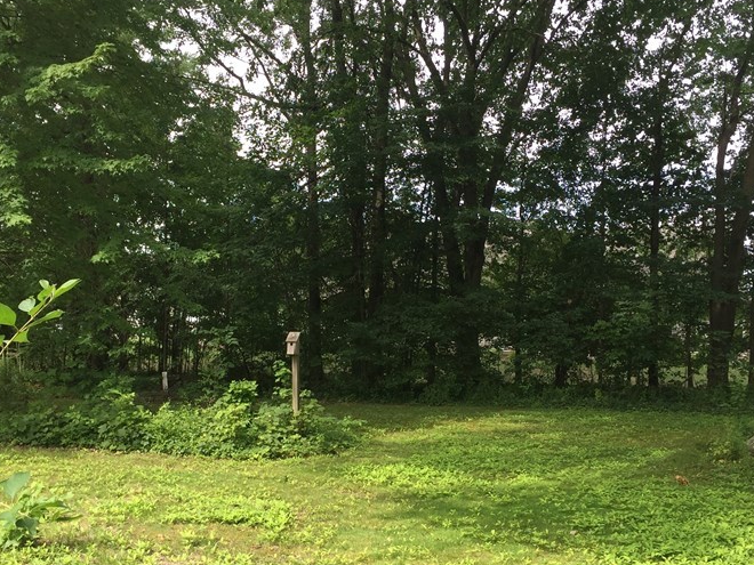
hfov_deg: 42.0
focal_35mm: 45
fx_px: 980
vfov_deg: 32.1
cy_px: 348
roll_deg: -2.0
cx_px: 347
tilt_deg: +0.2
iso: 32
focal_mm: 4.15
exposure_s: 1/271
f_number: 2.2
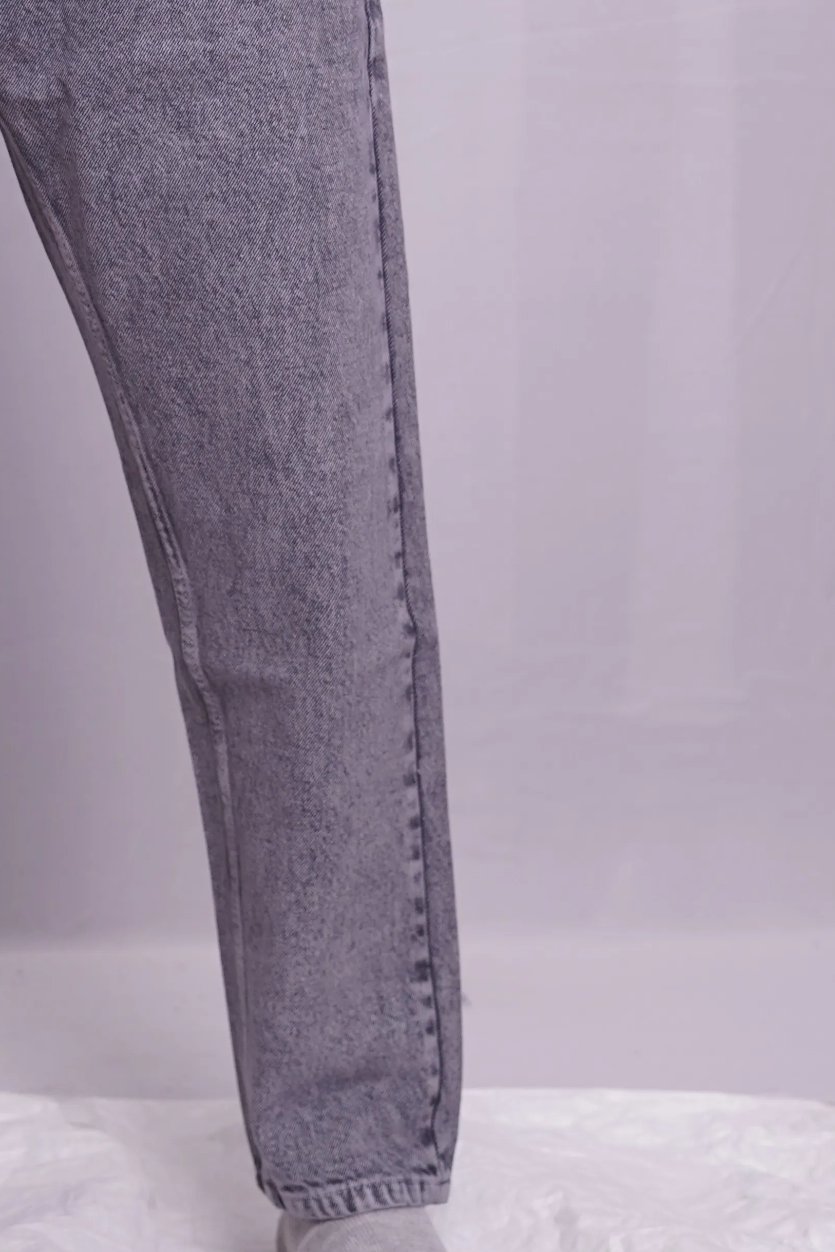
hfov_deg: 11.1
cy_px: 34
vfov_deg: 16.4
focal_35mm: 123
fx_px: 4279
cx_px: 27
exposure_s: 1/100
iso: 640
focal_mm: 50
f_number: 3.5
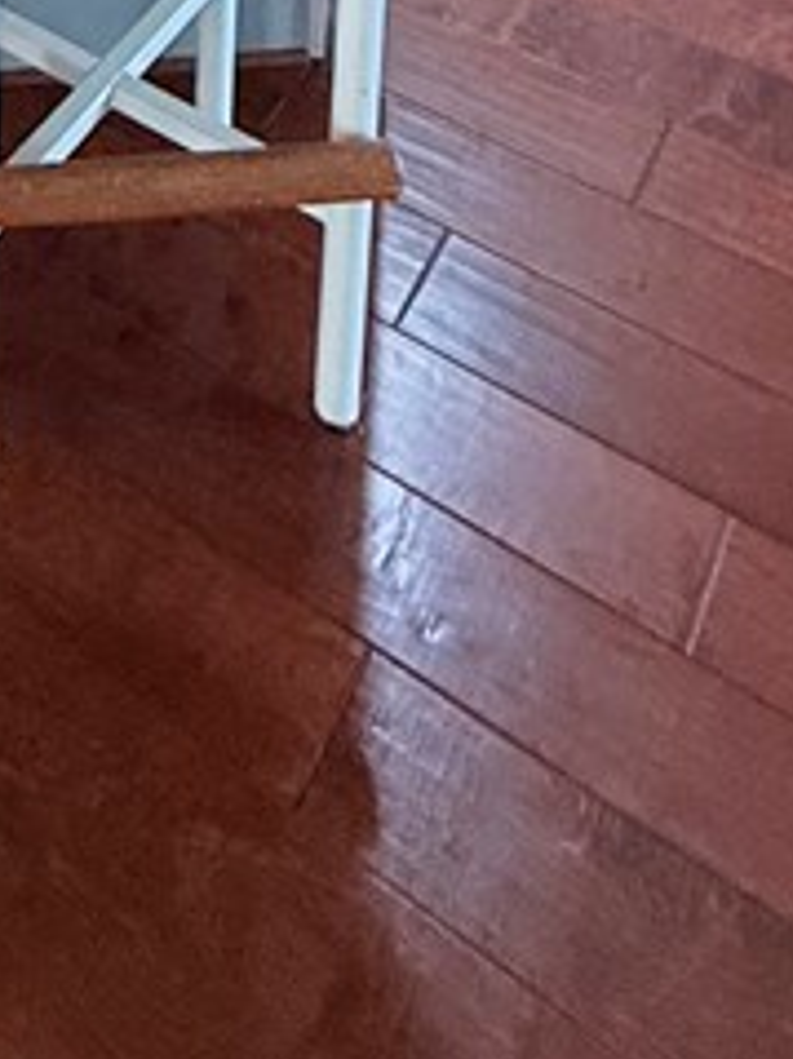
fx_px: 1834
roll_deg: -0.2
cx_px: -235
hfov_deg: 22.0
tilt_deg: -9.4
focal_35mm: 60
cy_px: -895
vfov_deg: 20.8
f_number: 2.2
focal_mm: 2.22
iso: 200
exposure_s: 1/60
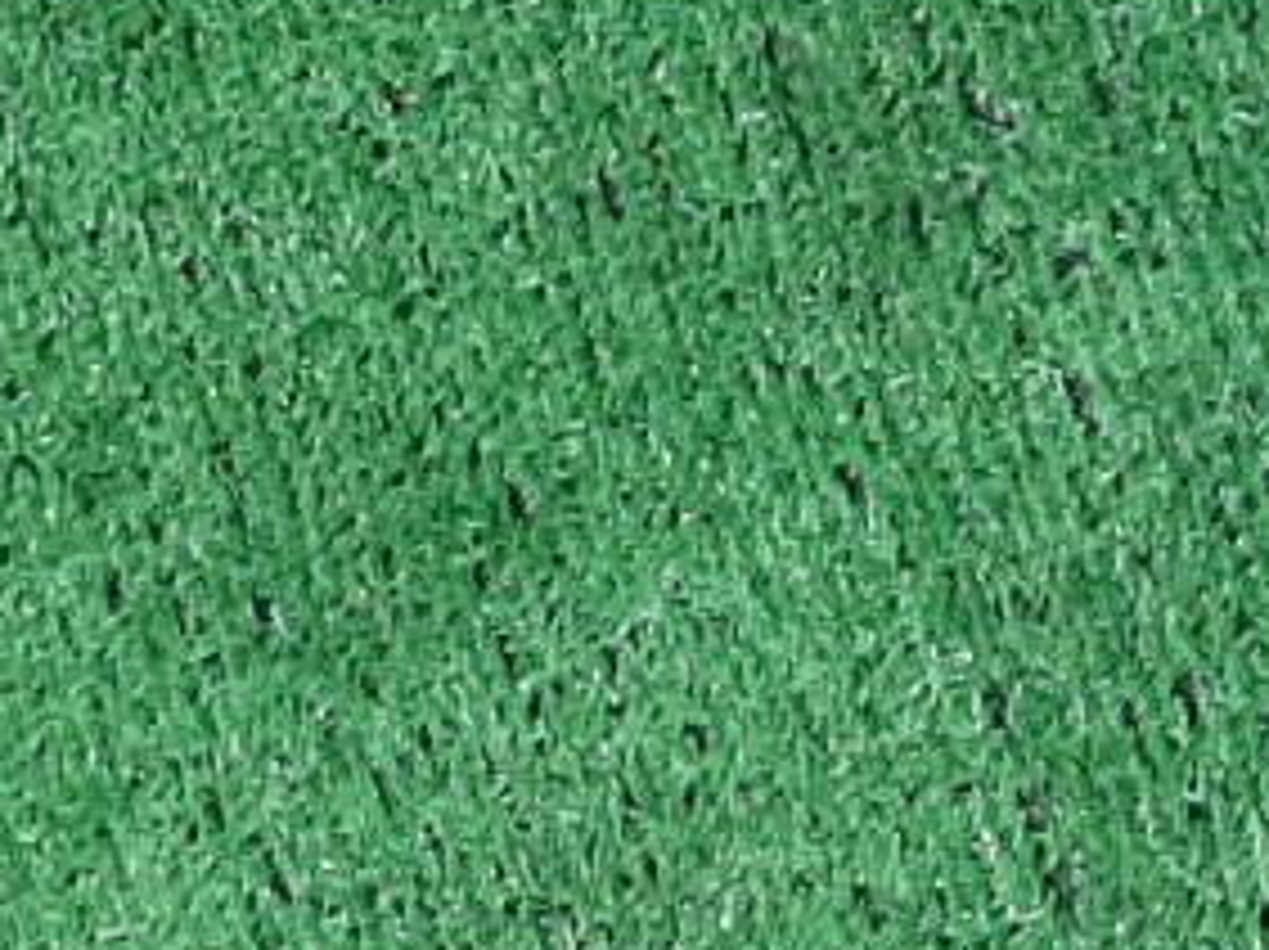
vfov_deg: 10.8
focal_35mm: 133
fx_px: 4872
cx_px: 2556
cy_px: -374
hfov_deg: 12.9
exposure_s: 1/50
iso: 131
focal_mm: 3.93
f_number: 1.7
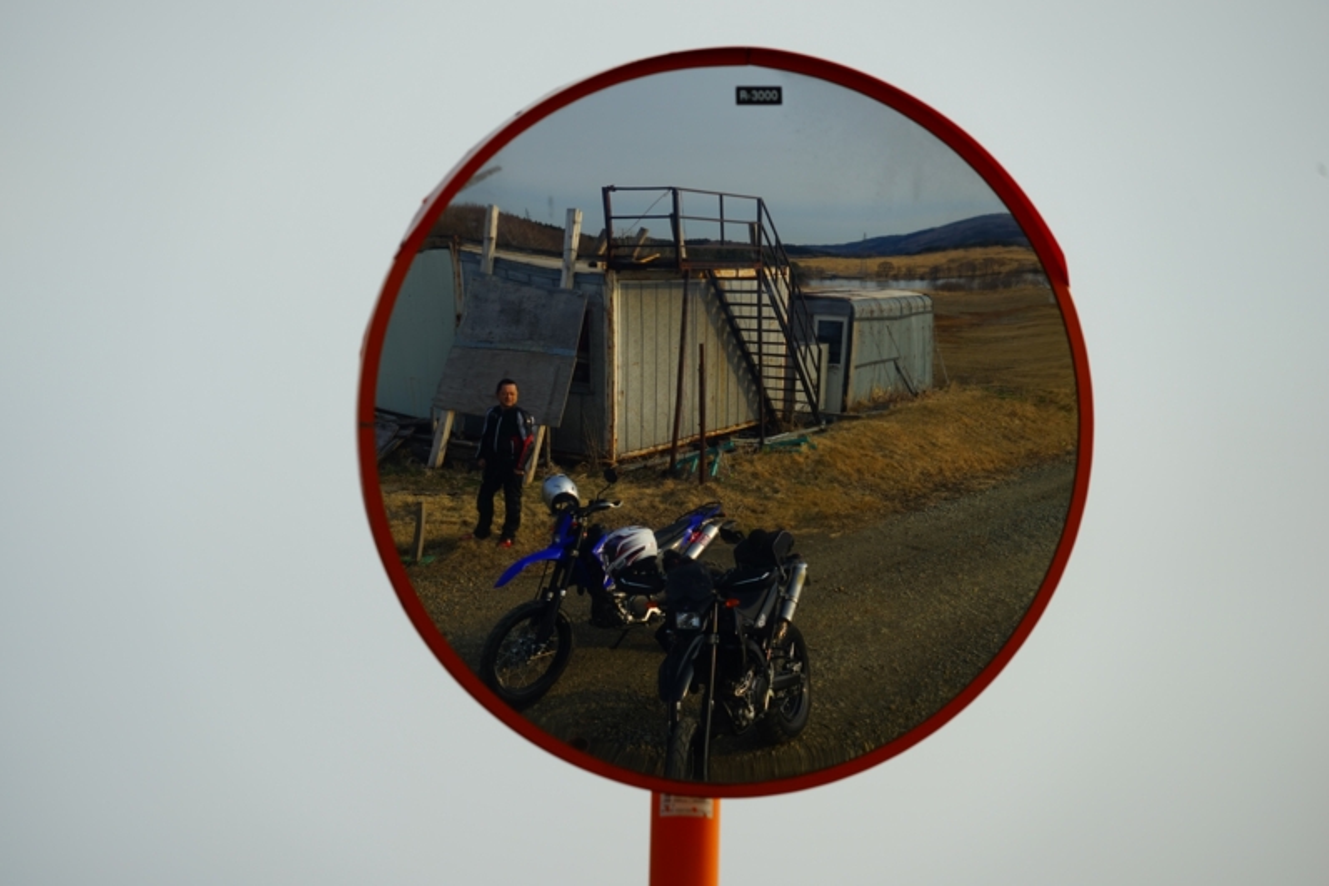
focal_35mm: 241
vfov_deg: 5.7
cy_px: 444
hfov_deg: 8.5
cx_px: 664
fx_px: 8895
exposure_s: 1/350
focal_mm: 240
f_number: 8
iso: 100
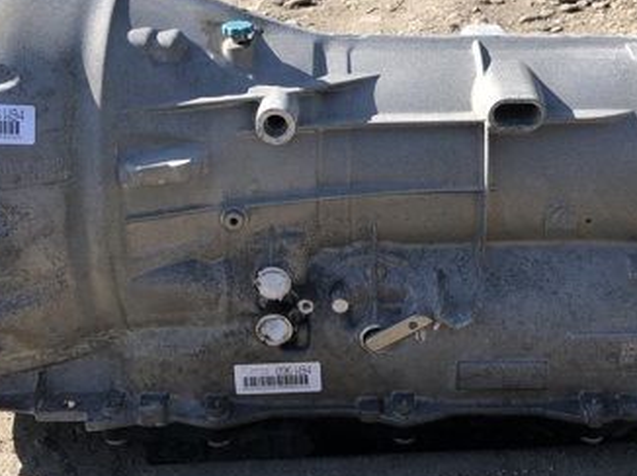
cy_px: 205
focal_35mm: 55
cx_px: 346
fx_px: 1011
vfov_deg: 26.5
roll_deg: +5.1
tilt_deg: -25.7
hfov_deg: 34.9
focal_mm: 4
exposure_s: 1/787
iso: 20
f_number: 1.8
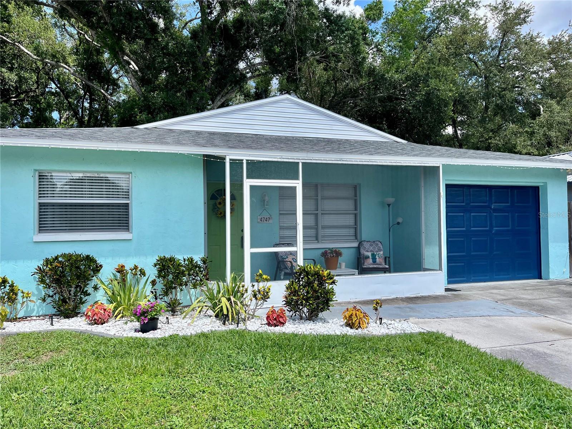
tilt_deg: +1.1
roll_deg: +1.3
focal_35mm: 26
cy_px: 214
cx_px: 286
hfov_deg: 67.3
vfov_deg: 53.1
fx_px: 430
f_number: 1.6
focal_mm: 5.1
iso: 50
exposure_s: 1/2179
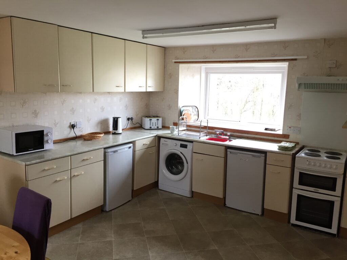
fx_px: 291
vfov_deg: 48.2
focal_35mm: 29
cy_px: 130
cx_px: 174
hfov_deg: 61.7
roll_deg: -1.4
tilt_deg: -8.6
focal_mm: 4.15
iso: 80
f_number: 2.2
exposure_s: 1/30
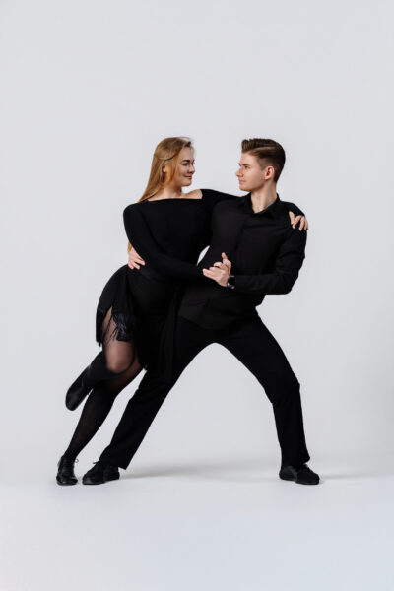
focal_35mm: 100
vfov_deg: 20.4
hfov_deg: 13.7
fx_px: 1642
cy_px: 296
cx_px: 197
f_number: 8
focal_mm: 100
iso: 100
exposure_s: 1/200
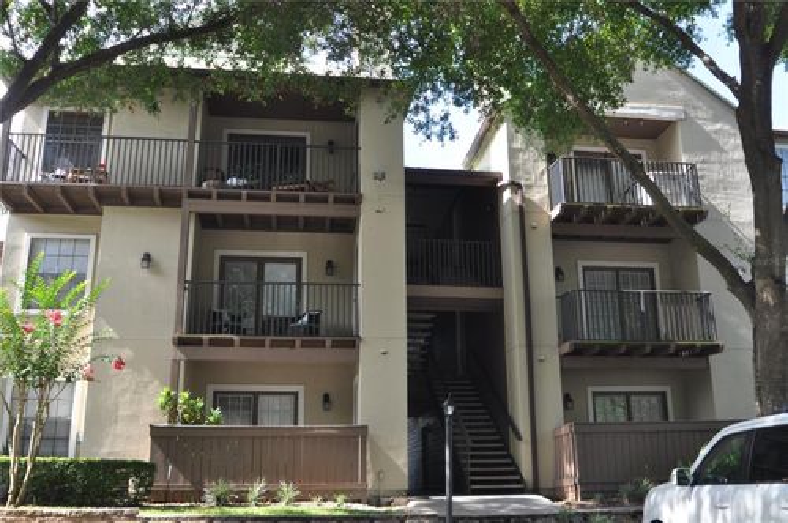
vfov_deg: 36.8
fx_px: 787
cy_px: 262
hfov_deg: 53.2
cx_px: 394
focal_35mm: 36
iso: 200
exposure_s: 1/125
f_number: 5.6
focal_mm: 24
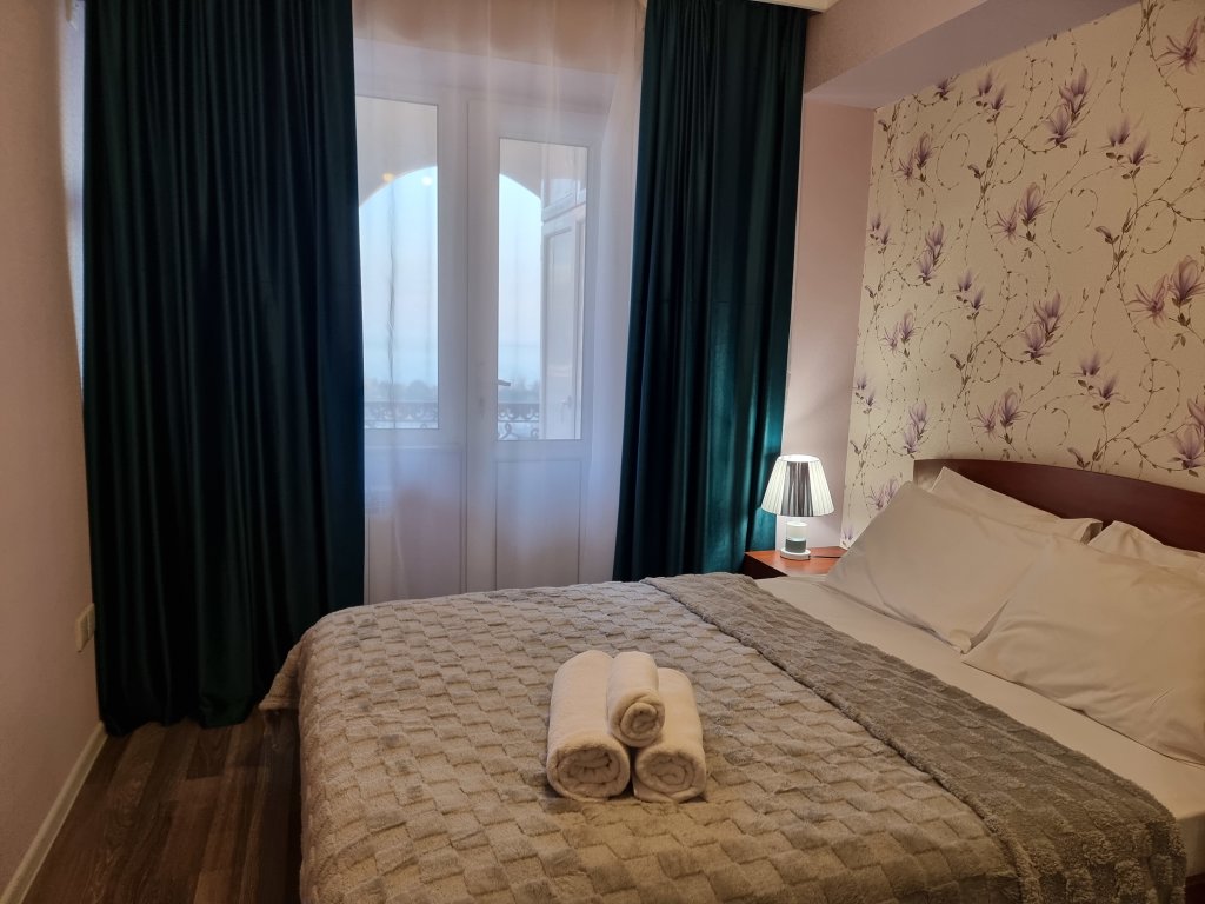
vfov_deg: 56.8
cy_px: 452
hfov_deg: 71.6
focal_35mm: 24
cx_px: 602
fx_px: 835
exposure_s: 1/100
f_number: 1.8
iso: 160
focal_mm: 6.7
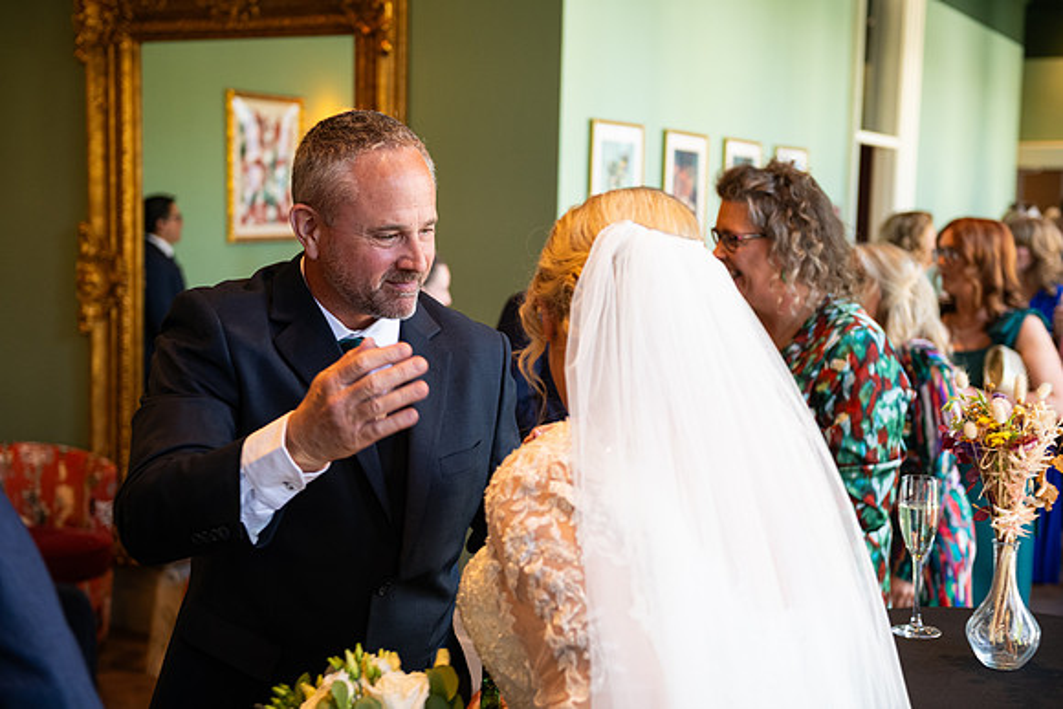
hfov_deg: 38.2
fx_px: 1536
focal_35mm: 52
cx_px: 532
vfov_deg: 26.0
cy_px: 354
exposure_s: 1/160
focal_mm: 52
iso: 800
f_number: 3.5
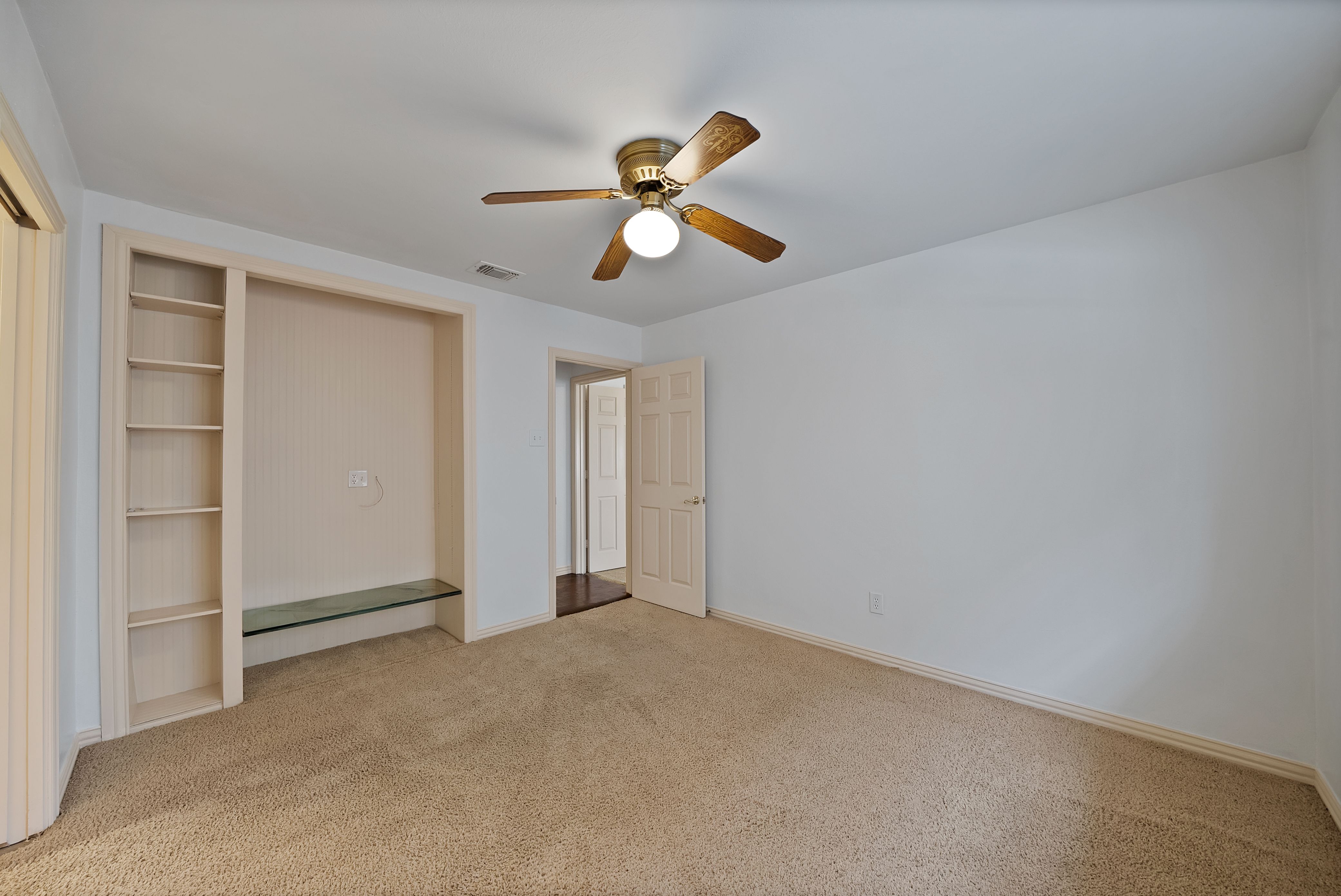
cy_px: 448
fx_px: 447
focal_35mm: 12
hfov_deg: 112.6
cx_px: 670
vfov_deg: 90.1
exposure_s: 1/1.25
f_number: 9
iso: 640
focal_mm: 12
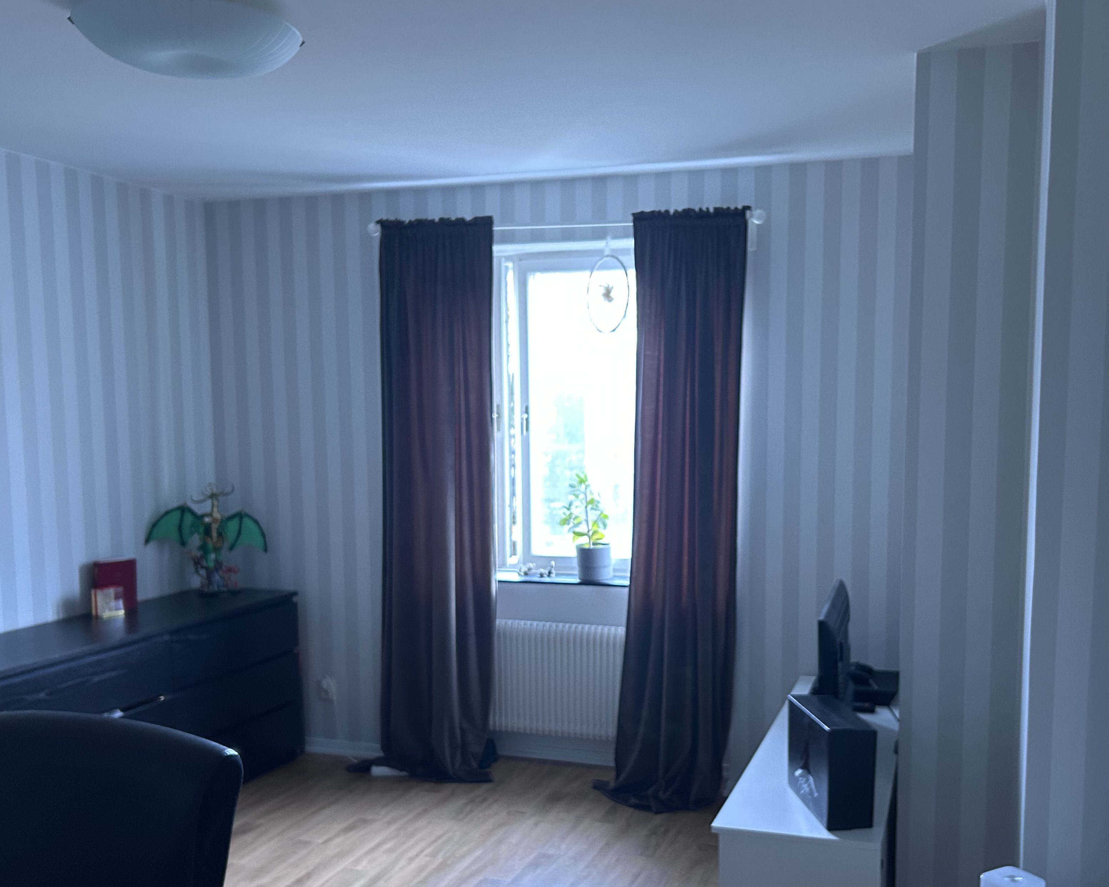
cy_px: 518
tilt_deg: -6.3
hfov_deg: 54.0
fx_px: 1083
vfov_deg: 44.4
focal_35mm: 33
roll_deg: +0.2
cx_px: 629
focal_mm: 5.7
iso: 500
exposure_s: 1/33
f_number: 1.5
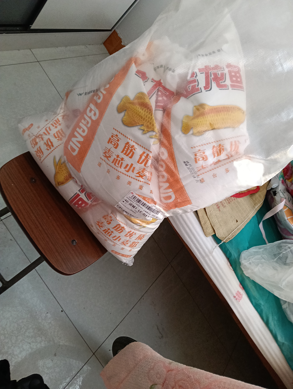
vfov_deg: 65.2
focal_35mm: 27
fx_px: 304
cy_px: 194
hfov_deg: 51.5
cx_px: 146
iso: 640
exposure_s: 1/33.3
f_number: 1.8
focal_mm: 3.98
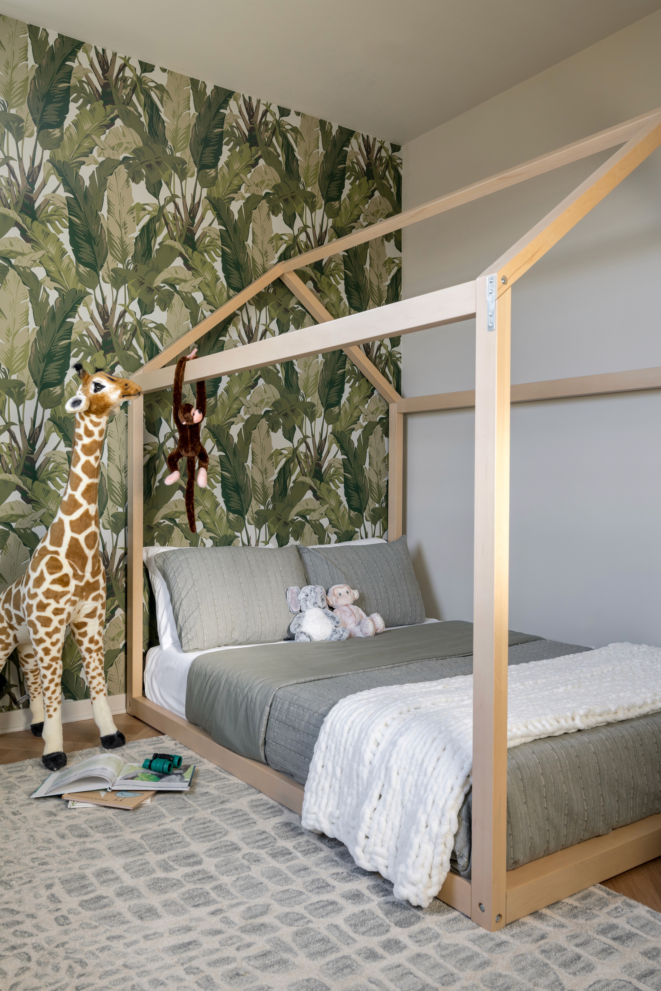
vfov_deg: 63.7
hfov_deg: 45.0
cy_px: 496
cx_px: 330
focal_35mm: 29
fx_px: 799
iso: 250
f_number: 9
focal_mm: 29
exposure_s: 1/8
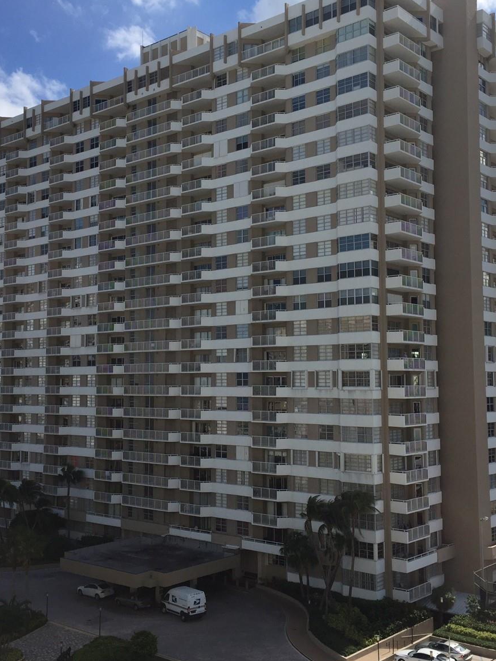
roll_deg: -1.4
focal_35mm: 40
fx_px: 764
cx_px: 254
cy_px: 330
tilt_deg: +4.8
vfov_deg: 46.8
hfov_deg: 36.0
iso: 32
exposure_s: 1/3049
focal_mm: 4.15
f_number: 2.2
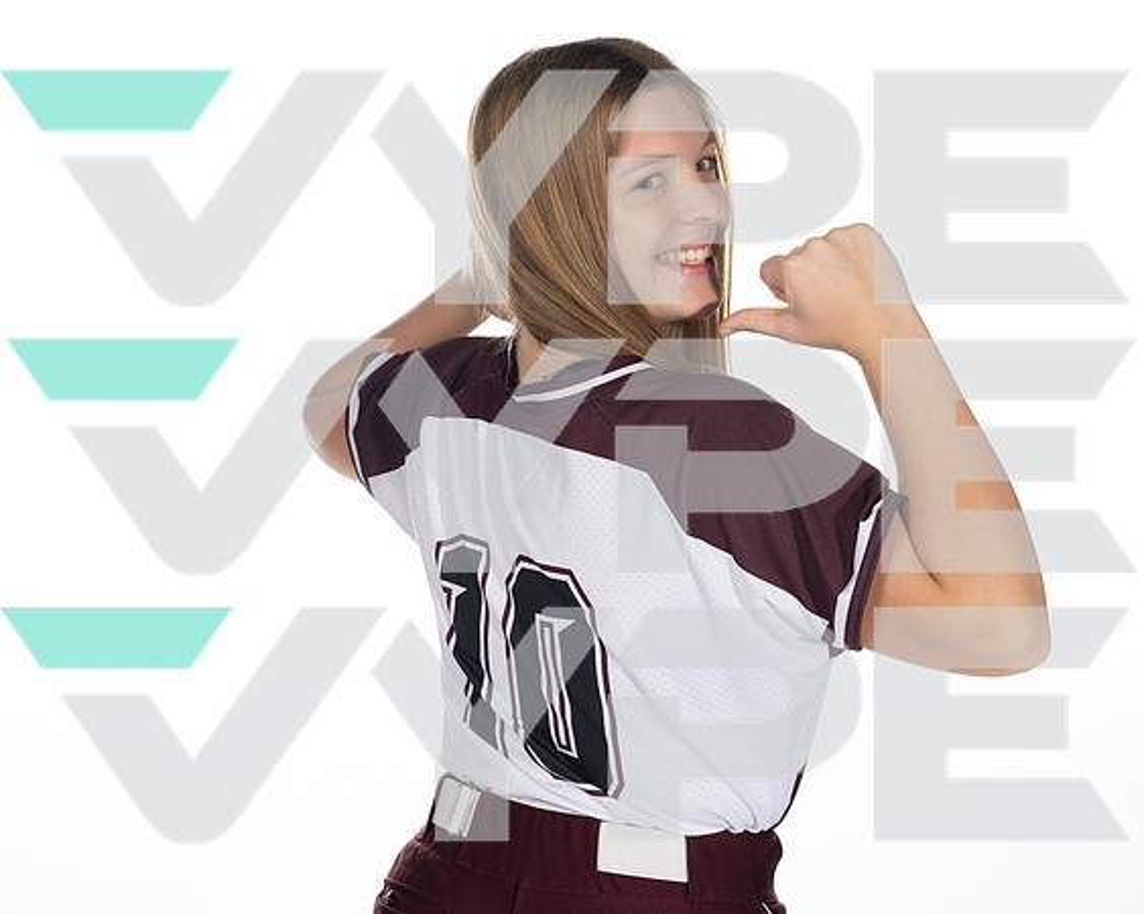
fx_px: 1944
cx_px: 645
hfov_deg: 32.8
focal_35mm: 57
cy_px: 457
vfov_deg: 26.5
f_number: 6.3
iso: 400
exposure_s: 1/250
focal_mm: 51
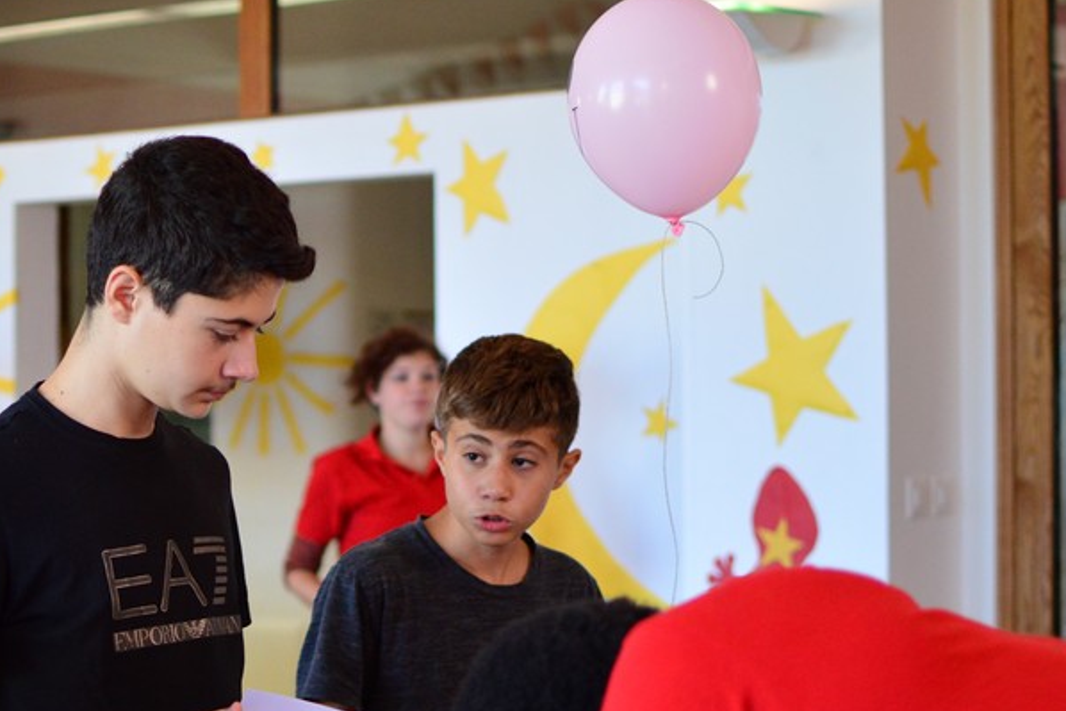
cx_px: 269
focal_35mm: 90
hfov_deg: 22.4
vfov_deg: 15.2
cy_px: 411
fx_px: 2661
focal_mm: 35
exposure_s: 1/500
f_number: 1.8
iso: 800
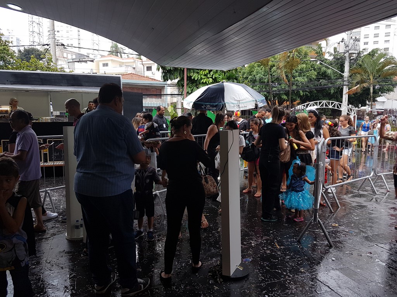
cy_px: 148
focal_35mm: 26
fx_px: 298
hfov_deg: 67.3
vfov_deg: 53.1
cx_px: 198
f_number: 1.7
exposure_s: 1/140
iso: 40
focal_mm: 4.2
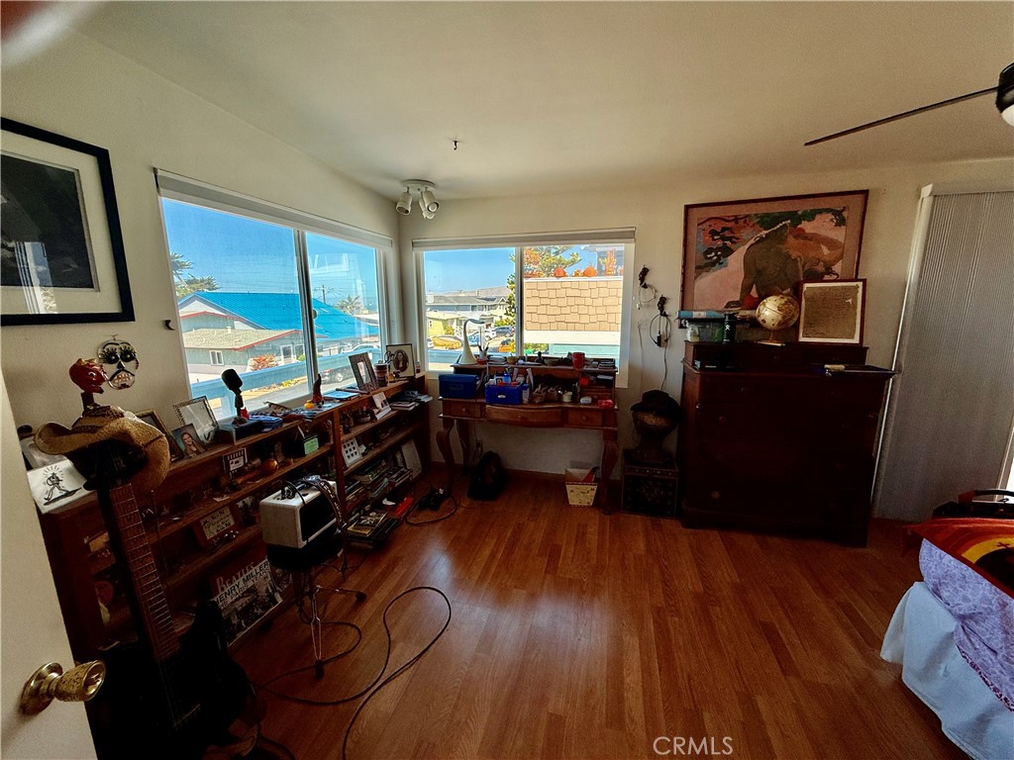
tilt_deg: -10.4
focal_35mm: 14
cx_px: 507
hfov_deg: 102.1
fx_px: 410
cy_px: 380
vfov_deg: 85.7
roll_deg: +0.9
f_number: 2.2
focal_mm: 2.22
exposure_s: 1/400
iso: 64
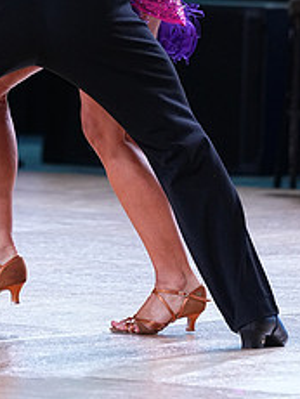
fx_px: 5306
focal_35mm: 460
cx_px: 133
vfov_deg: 4.3
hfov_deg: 3.2
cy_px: -97
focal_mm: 190
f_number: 4
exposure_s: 1/400
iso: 2000
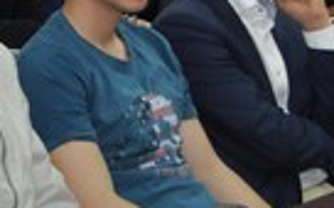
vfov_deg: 9.1
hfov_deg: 14.0
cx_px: -86
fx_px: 1311
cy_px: 35
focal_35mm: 144
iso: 800
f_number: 3.5
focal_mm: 20
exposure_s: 1/60
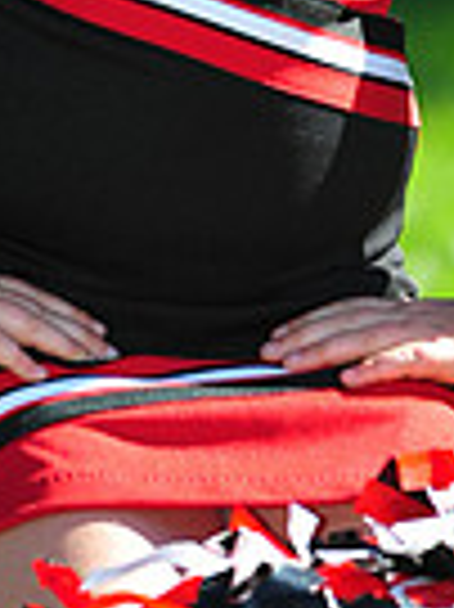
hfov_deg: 1.8
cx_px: 148
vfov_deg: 2.4
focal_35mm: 825
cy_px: -410
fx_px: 14450
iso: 400
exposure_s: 1/1250
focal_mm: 200
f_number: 4.5
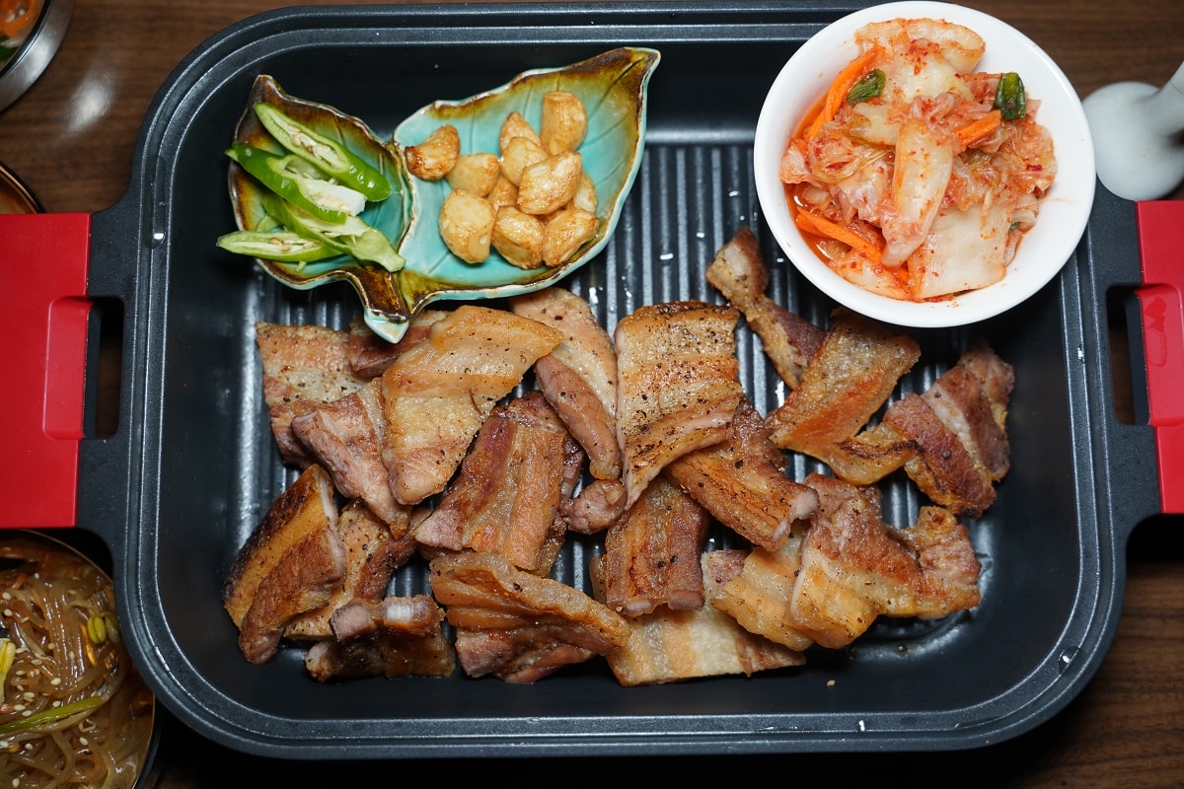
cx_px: 592
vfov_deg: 37.9
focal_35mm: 35
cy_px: 394
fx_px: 1151
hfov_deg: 54.4
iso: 400
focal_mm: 35
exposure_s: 1/60
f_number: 4
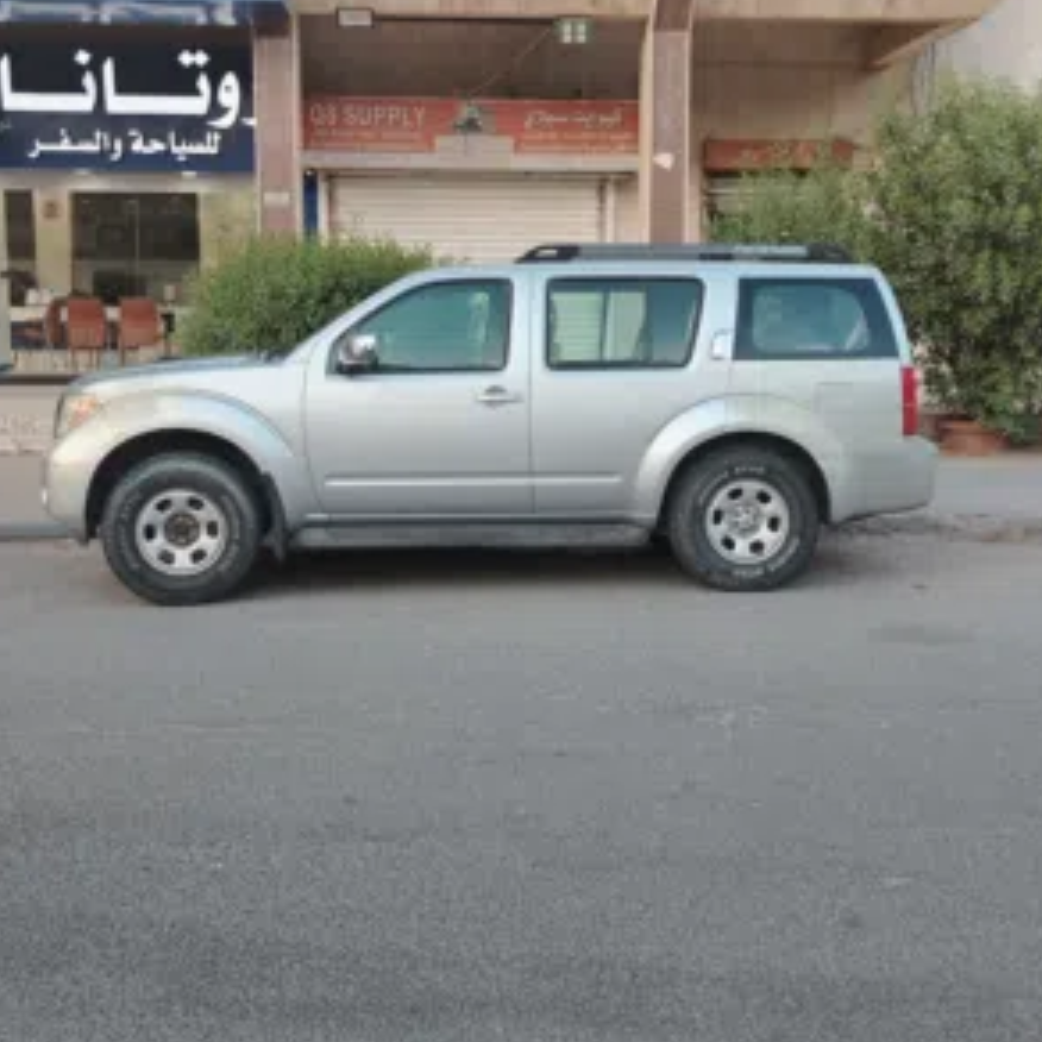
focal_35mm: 40
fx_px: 1362
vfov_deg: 41.8
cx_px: 517
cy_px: 457
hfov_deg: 41.9
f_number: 1.75
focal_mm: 5.25
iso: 139
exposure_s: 1/100
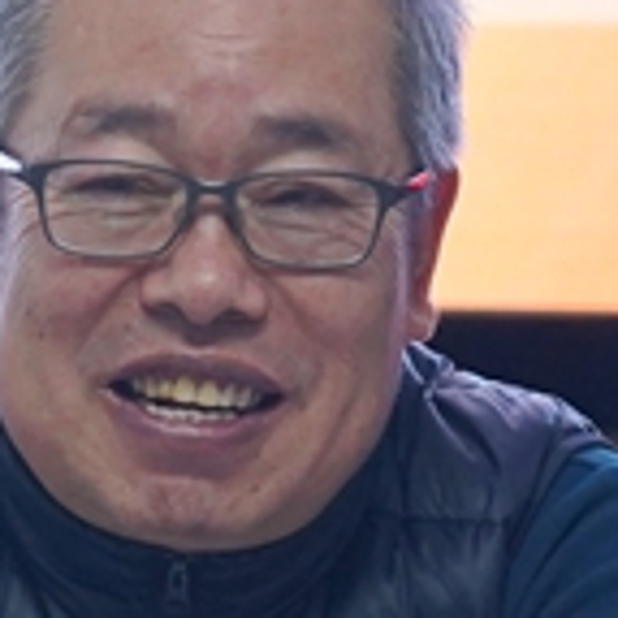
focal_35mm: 400
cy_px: 415
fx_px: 8079
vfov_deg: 4.4
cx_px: 177
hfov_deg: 4.4
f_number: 4
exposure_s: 1/160
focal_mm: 105
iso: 2000
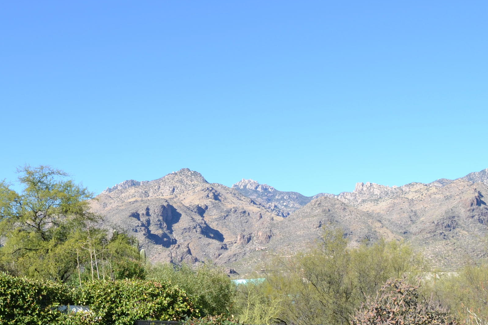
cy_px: 236
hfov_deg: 38.0
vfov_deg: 26.2
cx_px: 126
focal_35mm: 51
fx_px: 691
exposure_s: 1/160
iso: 100
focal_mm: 18
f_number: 6.3
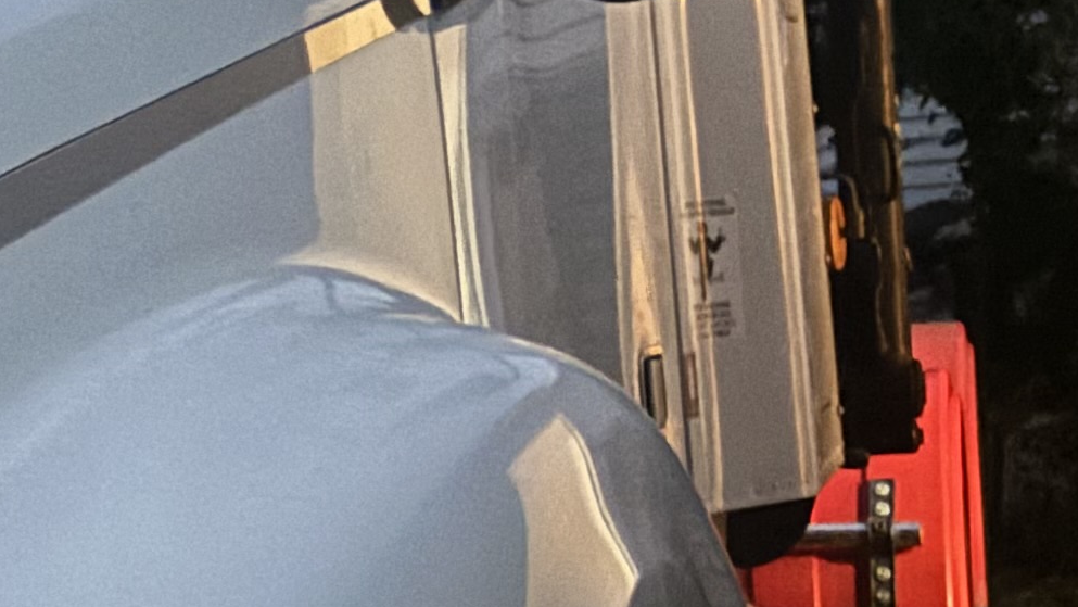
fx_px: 3288
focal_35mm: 115
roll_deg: +4.9
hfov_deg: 17.2
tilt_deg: -3.9
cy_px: 395
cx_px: -439
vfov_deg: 10.5
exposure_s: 1/5
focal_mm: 5.96
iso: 1250
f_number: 1.6
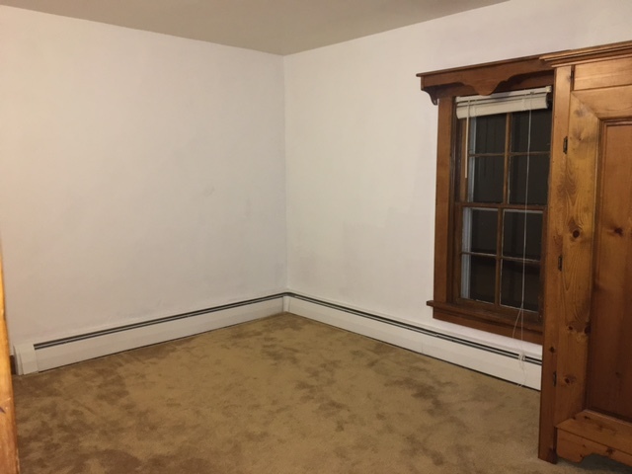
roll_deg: +1.2
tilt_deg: -8.4
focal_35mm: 29
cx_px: 316
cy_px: 237
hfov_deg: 61.7
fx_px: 529
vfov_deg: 48.2
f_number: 2.2
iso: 125
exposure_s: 1/16
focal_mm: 4.15
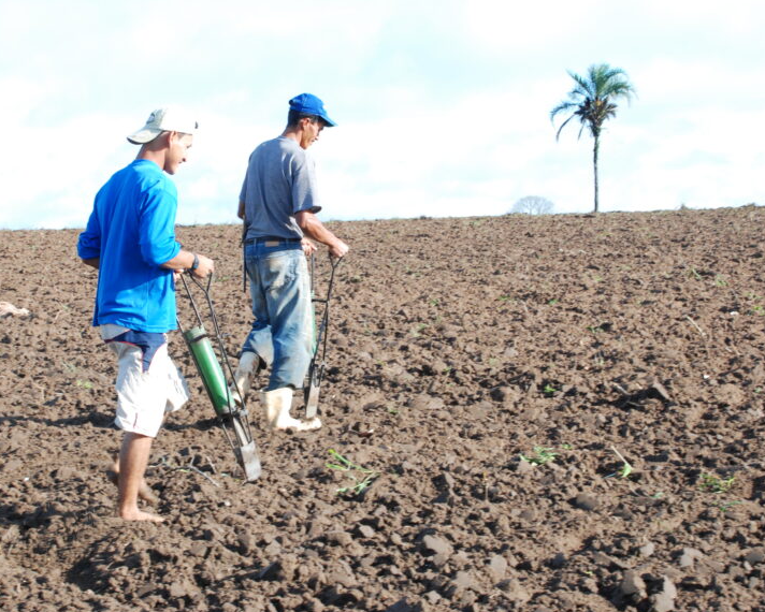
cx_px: 321
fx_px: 1744
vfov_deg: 19.9
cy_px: 297
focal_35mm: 77
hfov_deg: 24.7
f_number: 13
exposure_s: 1/80
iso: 320
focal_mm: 38
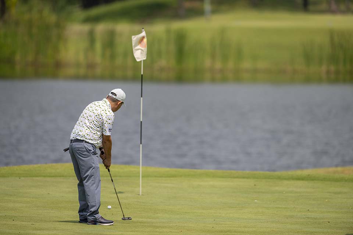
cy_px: 118
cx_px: 176
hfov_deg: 5.2
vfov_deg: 3.4
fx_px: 3922
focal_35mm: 400
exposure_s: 1/2500
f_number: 3.5
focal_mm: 400
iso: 140
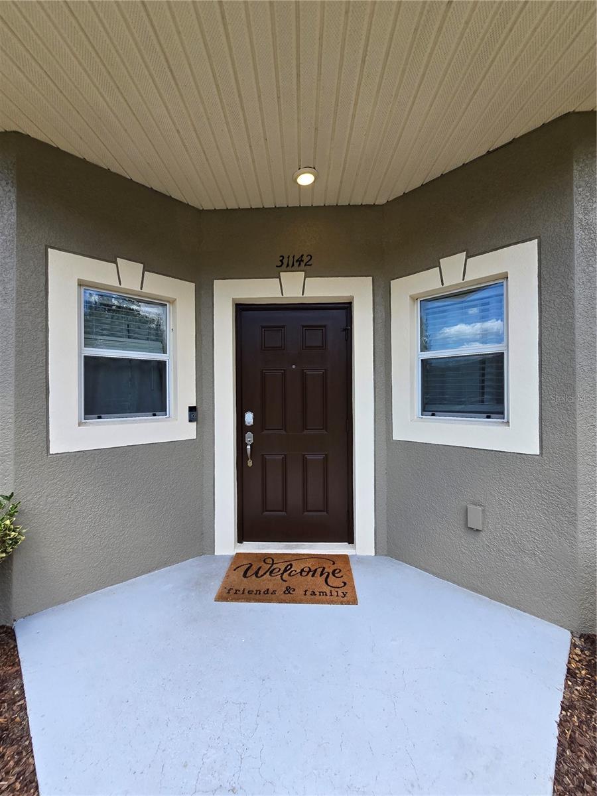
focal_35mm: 13
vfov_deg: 106.2
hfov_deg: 89.9
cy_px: 398
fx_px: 299
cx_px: 298
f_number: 2.2
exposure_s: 1/2000
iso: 125
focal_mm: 2.2
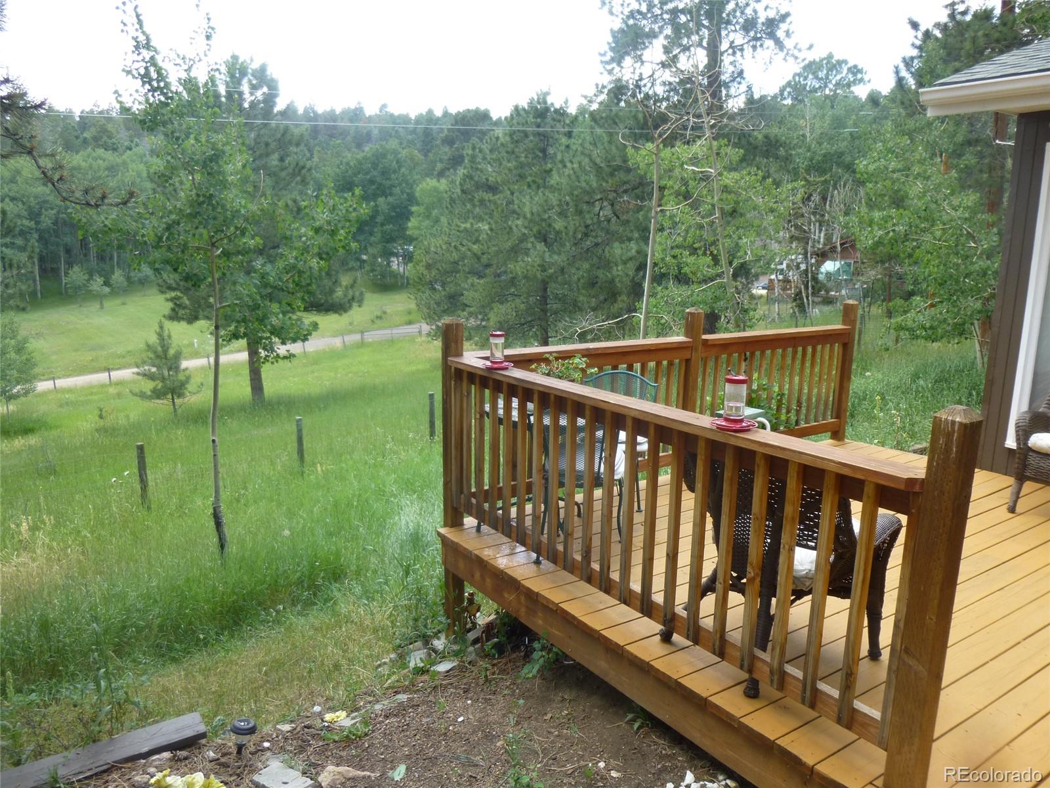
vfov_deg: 54.9
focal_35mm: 25
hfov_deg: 69.4
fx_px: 758
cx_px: 525
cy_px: 394
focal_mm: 4.5
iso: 100
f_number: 3.1
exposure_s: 1/160
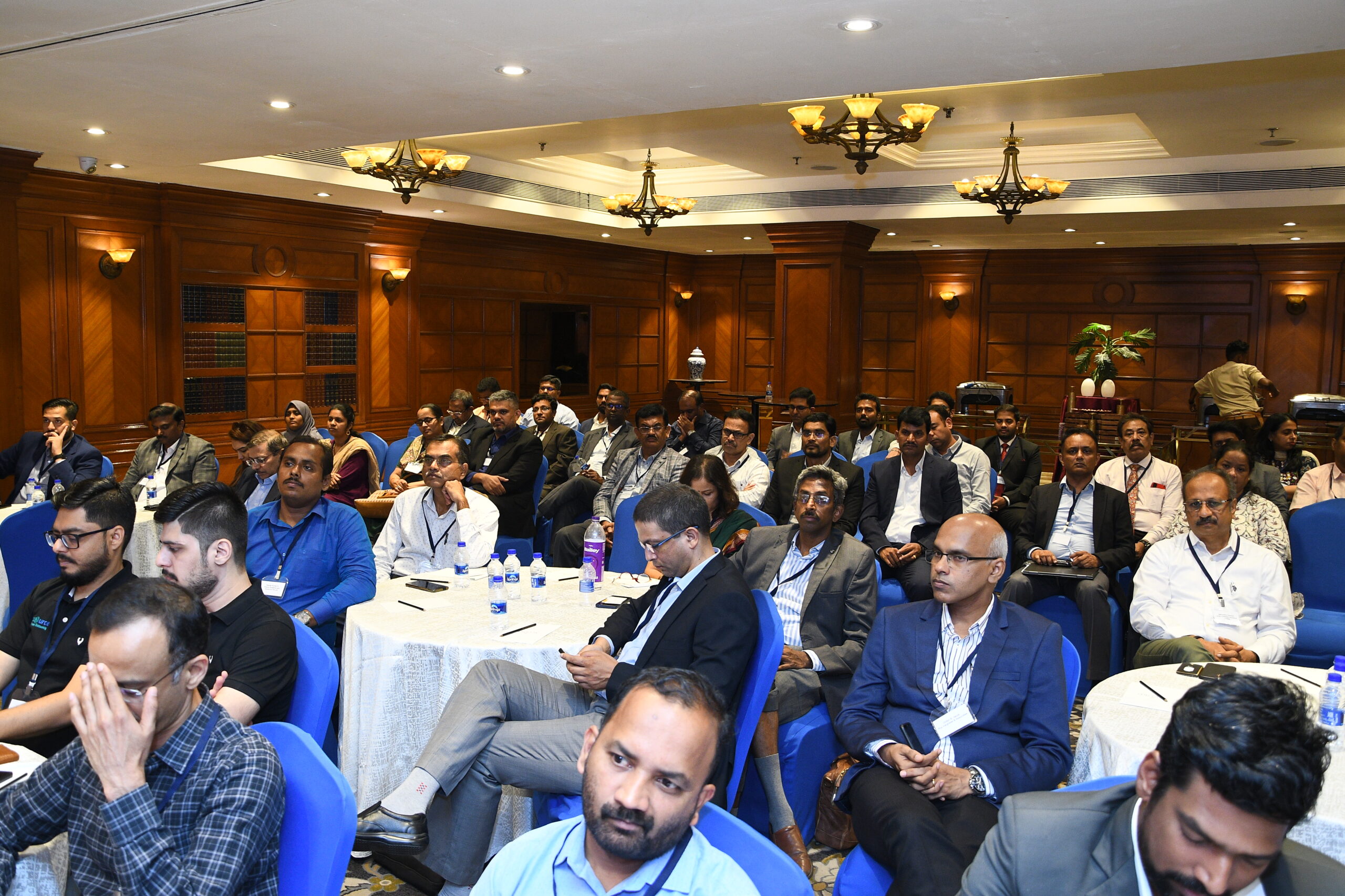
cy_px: 448
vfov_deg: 42.3
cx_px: 672
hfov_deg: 60.3
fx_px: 1158
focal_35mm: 31
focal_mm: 21
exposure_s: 1/60
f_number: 5.6
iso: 1000
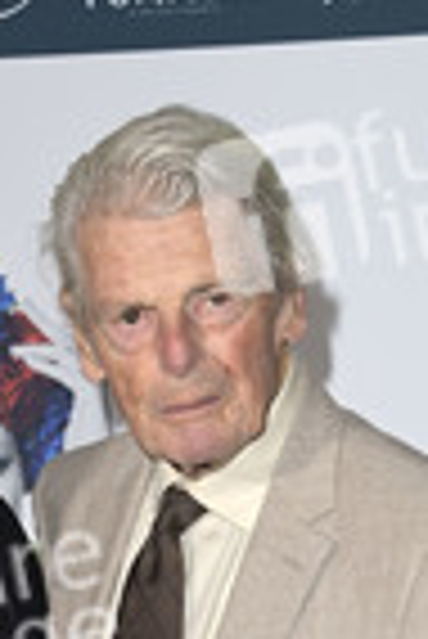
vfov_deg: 14.5
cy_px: 864
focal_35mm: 135
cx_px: 18
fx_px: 2401
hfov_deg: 10.1
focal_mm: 48
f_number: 5.6
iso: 640
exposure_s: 1/250
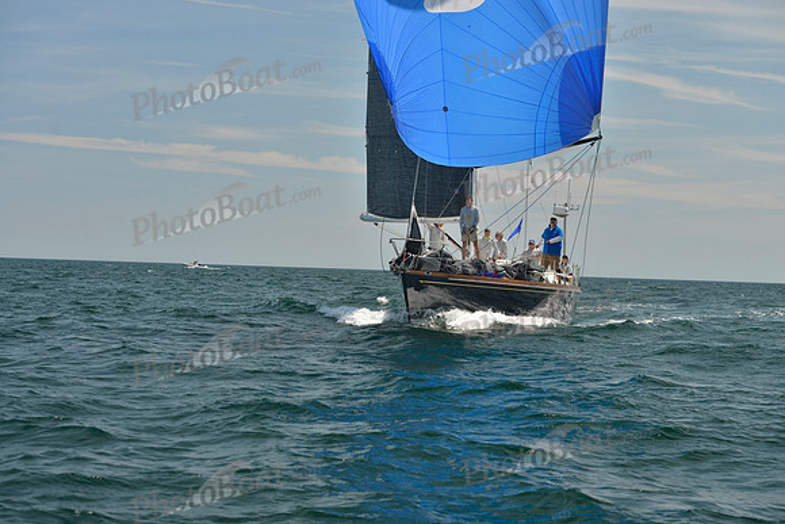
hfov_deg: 28.8
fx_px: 1527
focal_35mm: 70
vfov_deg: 19.5
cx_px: 392
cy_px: 262
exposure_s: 1/800
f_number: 7.1
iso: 400
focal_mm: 70
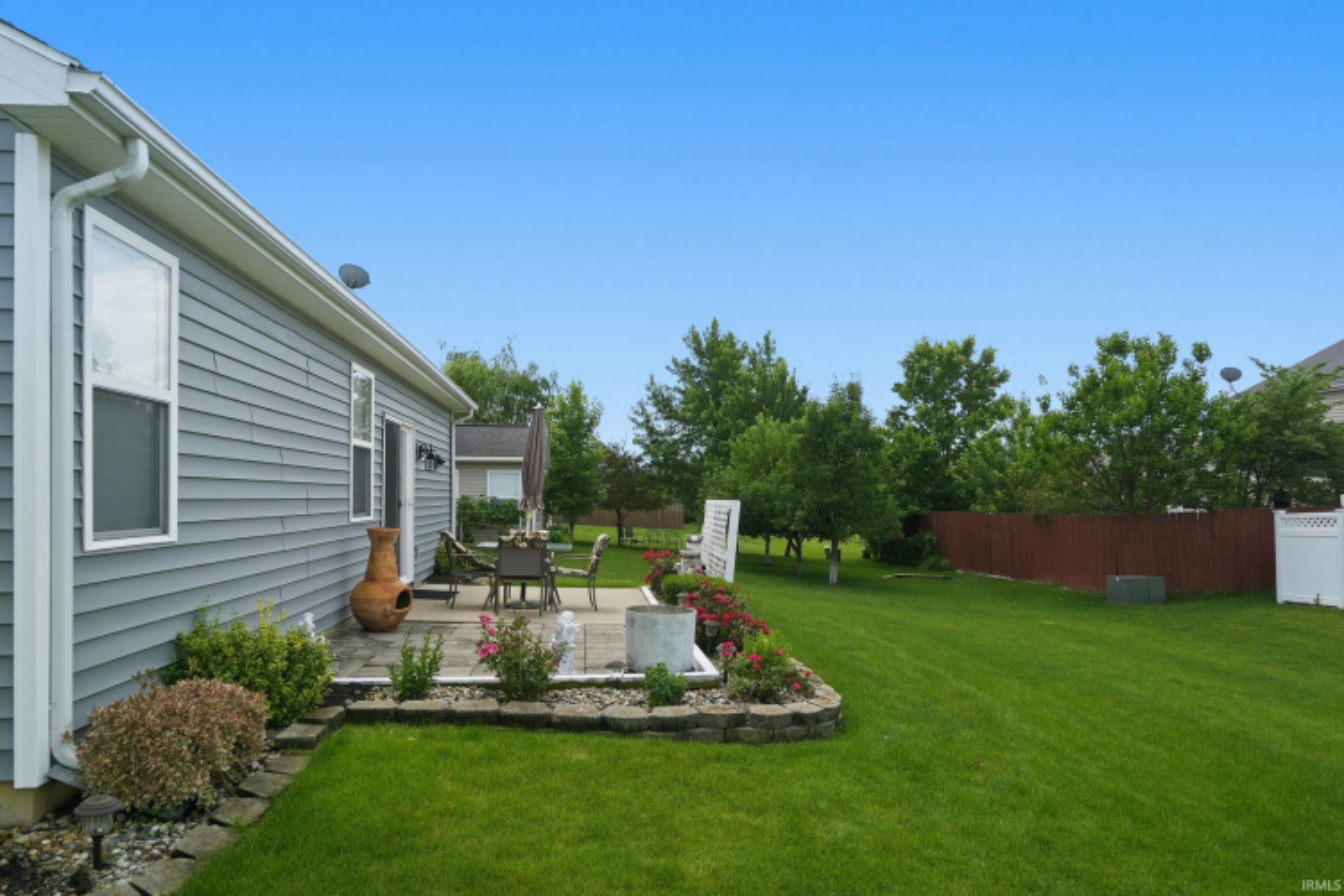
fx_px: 896
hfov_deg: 73.7
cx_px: 672
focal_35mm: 24
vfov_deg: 53.1
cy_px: 448
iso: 100
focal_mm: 16
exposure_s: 1/500
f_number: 5
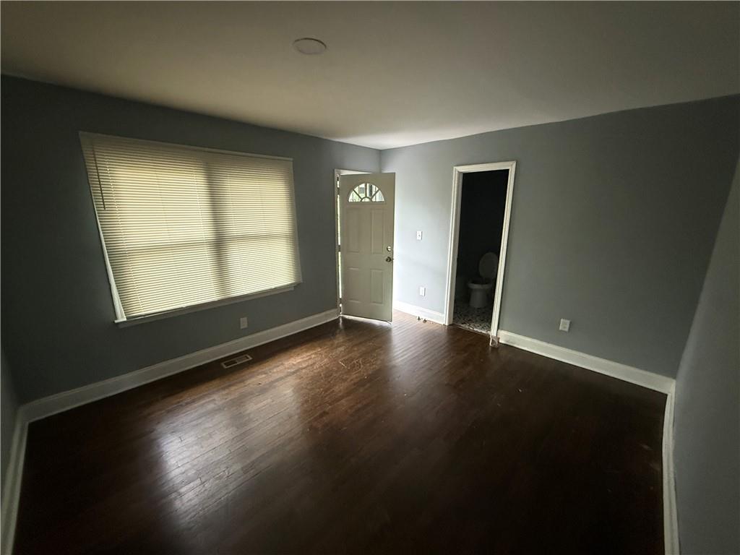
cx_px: 370
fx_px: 299
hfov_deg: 102.1
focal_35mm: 14
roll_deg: -1.7
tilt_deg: -13.2
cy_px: 278
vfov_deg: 85.7
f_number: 2.2
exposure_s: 1/60
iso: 800
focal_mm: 2.22
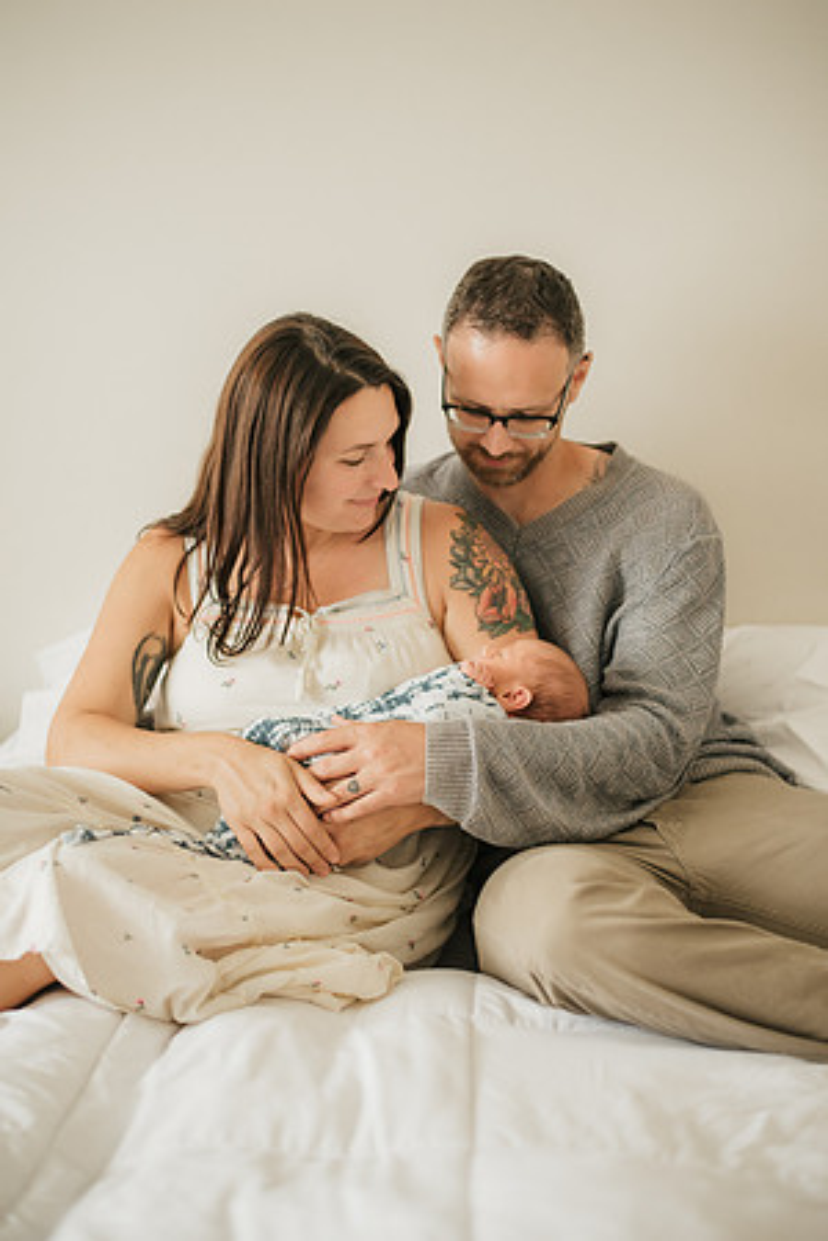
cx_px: 414
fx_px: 1725
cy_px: 620
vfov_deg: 39.6
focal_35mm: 50
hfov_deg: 27.0
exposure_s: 1/320
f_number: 2
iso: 1000
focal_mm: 50
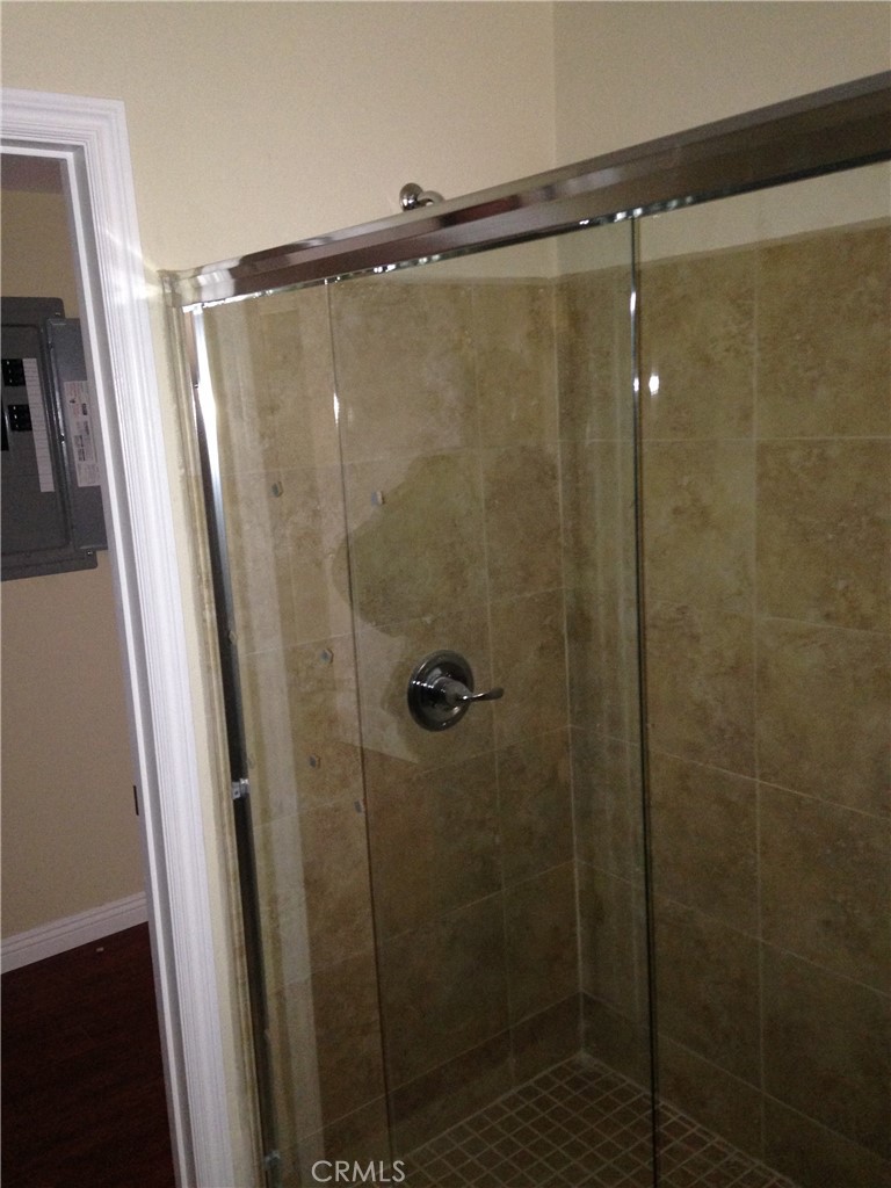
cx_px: 446
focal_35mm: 33
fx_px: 1133
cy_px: 594
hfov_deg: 42.9
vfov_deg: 55.4
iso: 250
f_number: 2.4
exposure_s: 1/16
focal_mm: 4.12
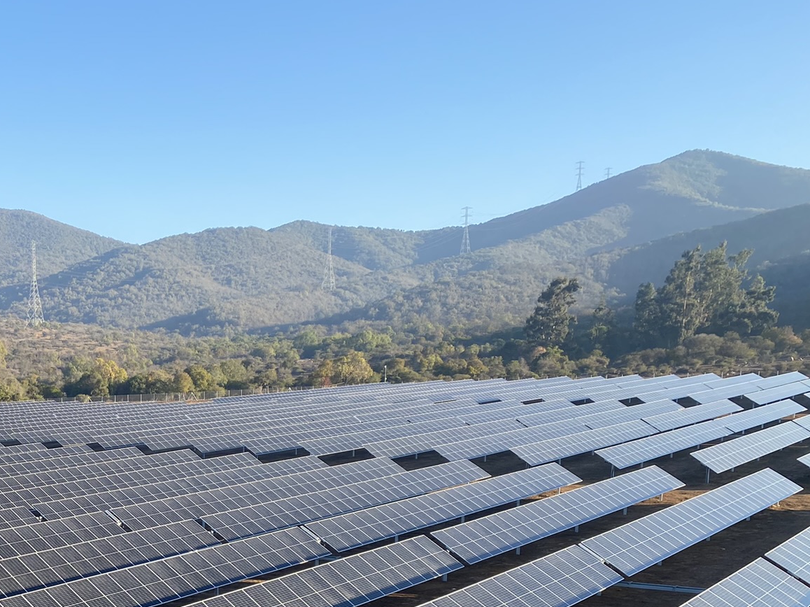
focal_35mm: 46
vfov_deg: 30.3
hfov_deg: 39.1
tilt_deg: -7.1
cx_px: 124
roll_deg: +1.2
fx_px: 1076
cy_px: 529
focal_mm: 4.25
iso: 32
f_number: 1.8
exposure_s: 1/762
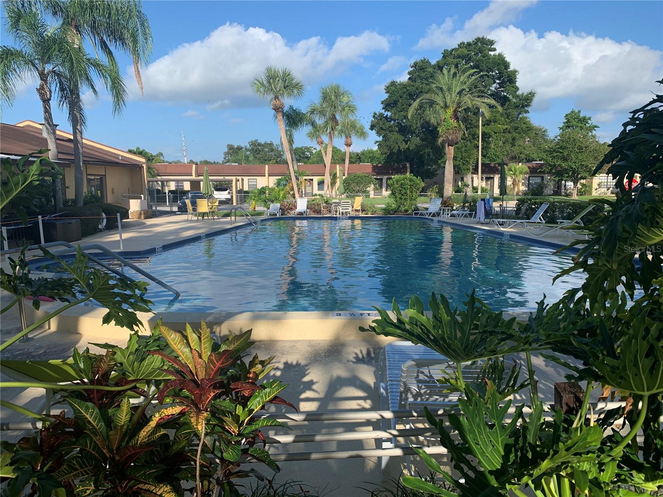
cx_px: 332
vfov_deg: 53.1
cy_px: 248
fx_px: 498
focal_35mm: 26
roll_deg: +0.6
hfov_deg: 67.3
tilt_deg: -8.0
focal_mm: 4.25
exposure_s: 1/1953
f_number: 1.8
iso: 25
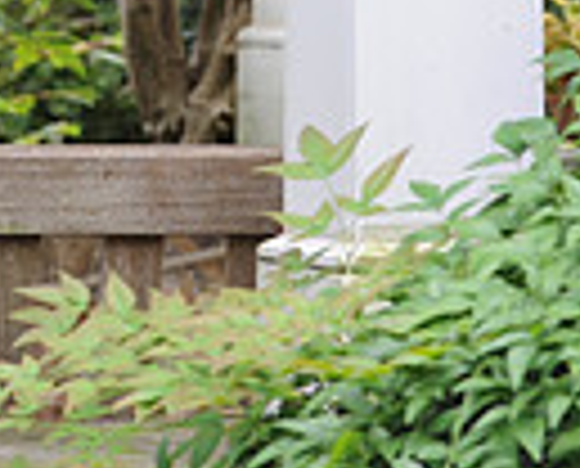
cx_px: -265
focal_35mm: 412
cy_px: -392
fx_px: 7094
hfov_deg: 4.7
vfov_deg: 3.7
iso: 500
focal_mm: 98
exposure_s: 1/125
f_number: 5
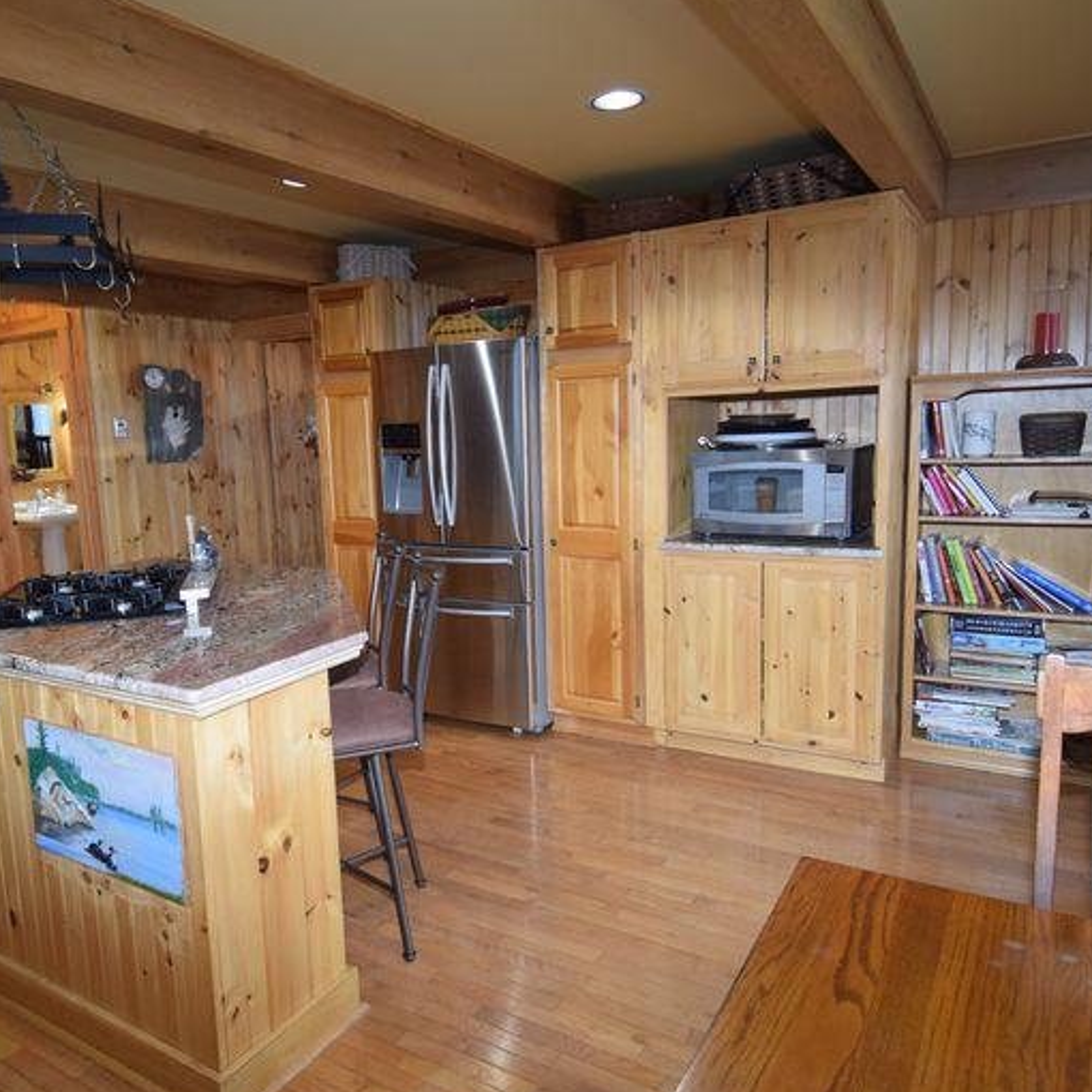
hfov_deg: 64.5
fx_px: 857
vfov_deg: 65.0
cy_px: 558
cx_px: 439
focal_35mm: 24
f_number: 4
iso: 900
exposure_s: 1/60
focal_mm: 12
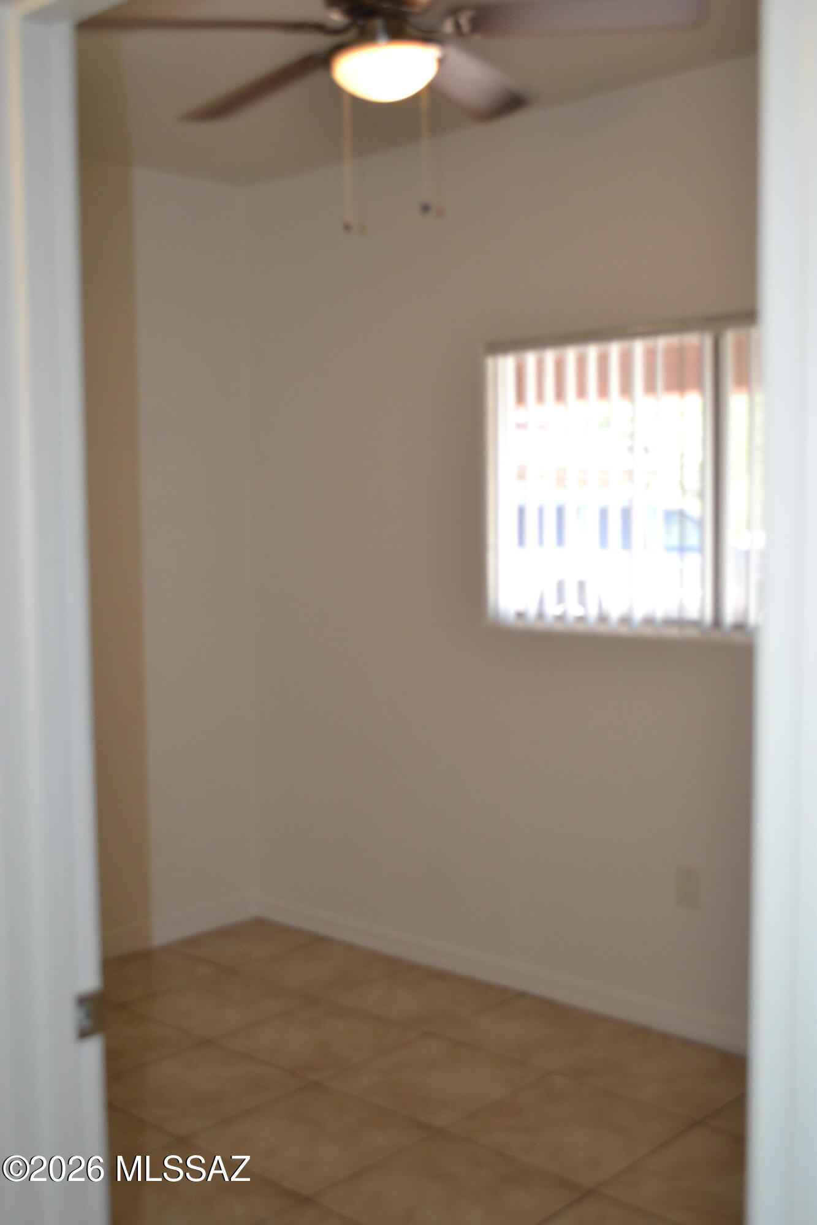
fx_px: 1328
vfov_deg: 49.6
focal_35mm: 39
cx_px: 408
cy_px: 612
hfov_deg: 34.2
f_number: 4.2
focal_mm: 26
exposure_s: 1/100
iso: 400
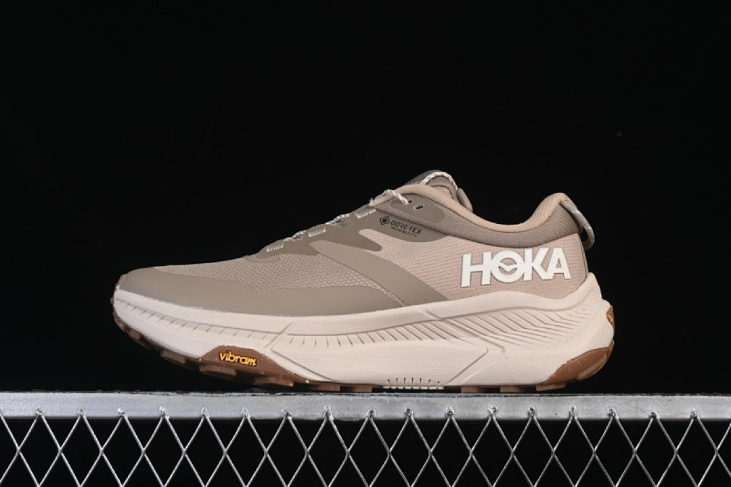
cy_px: 244
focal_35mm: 75
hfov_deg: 27.0
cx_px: 366
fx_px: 1523
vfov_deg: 18.2
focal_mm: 50
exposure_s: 1/80
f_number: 8
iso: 160
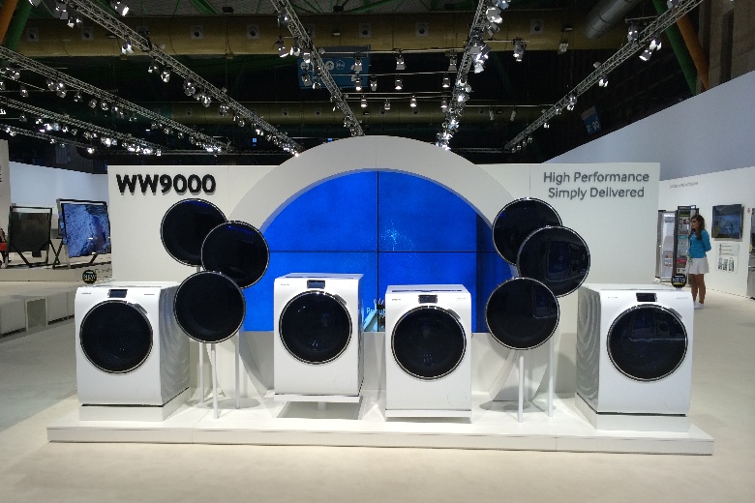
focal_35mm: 32
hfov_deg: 58.7
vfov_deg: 41.0
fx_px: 671
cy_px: 289
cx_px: 371
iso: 64
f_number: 2.2
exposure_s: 1/120
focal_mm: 4.12
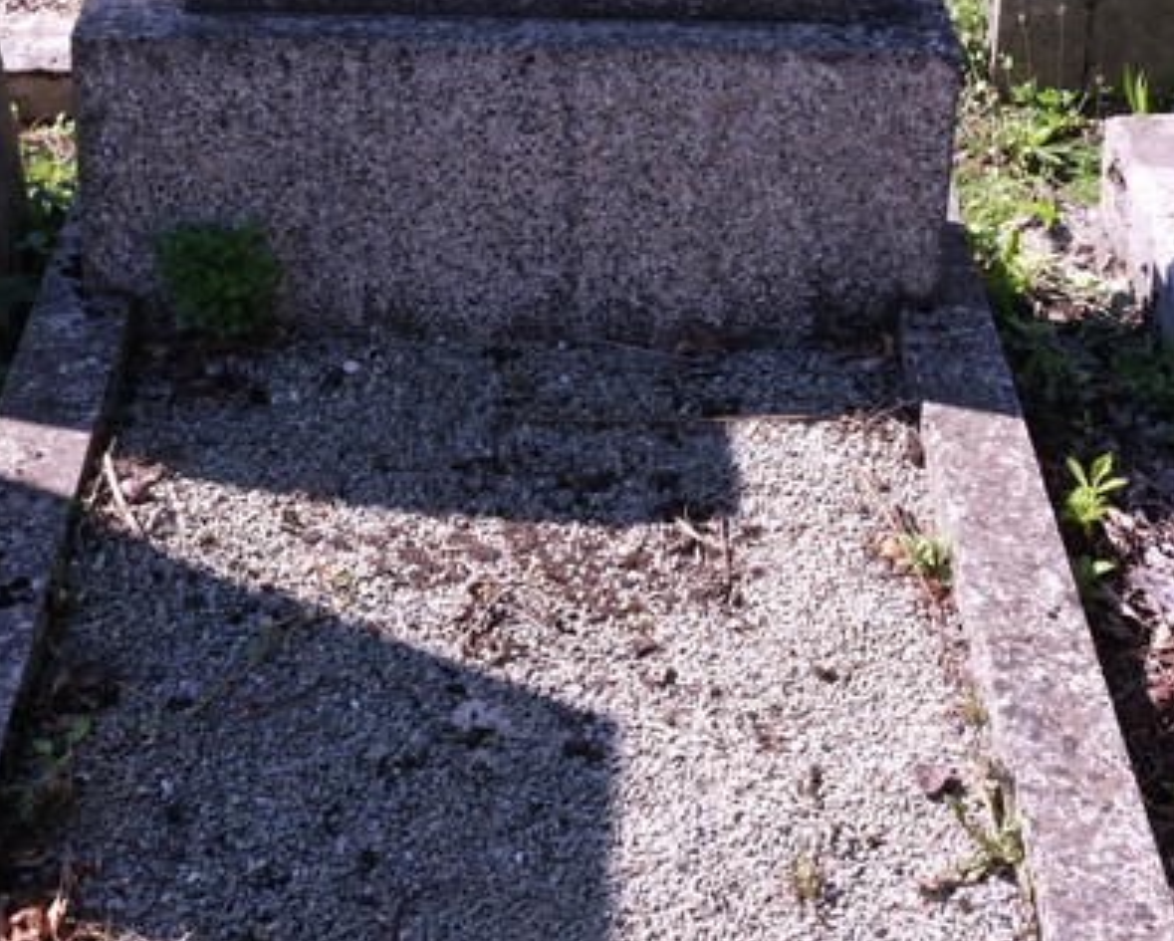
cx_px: 583
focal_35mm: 73
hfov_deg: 26.0
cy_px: 75
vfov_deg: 20.5
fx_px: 2538
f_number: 14
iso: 200
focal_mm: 34.3
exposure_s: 1/52
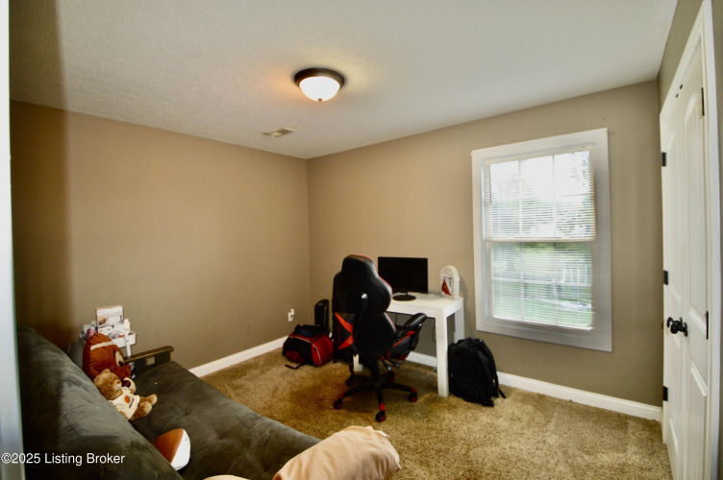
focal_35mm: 15
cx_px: 362
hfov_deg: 100.4
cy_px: 240
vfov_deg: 77.2
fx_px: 301
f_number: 3.5
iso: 450
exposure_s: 1/60
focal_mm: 10
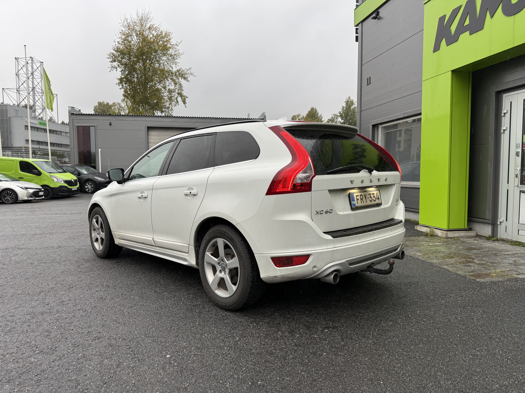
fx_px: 364
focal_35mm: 24
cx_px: 262
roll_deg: +0.5
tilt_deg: -3.3
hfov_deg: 71.6
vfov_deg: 56.8
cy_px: 196
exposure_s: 1/295
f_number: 1.78
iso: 80
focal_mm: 6.76
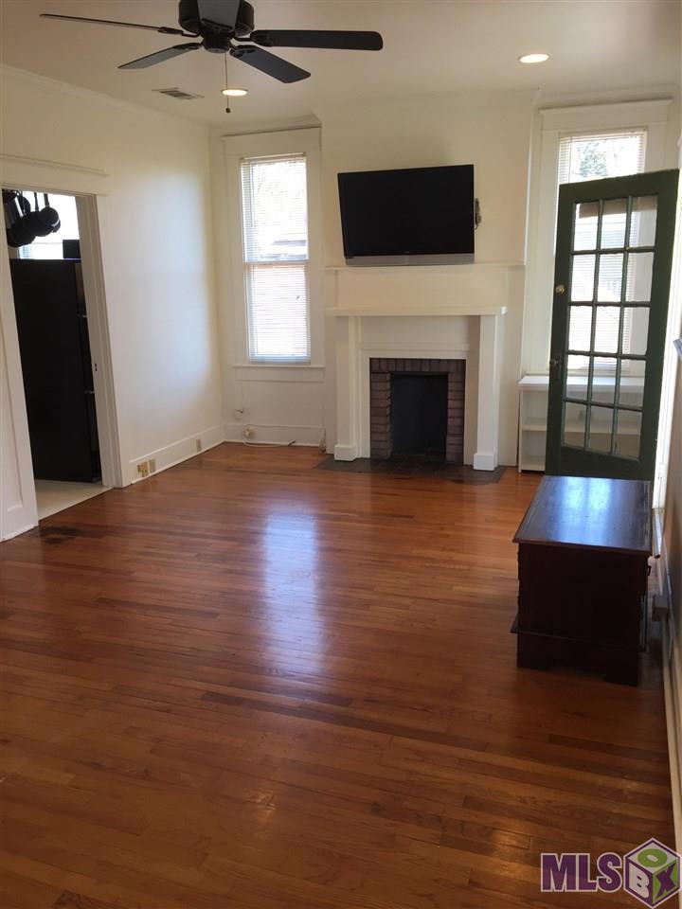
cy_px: 454
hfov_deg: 48.2
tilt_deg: -13.9
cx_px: 341
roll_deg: +0.8
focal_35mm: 29
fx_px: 762
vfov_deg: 61.7
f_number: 2.2
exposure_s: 1/60
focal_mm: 4.15
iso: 40
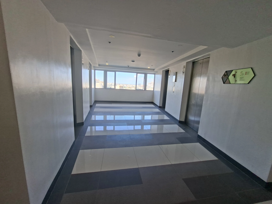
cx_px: 136
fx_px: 102
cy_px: 102
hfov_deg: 106.2
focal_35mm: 13
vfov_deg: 89.9
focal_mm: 1.74
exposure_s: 1/120
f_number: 2.2
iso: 40
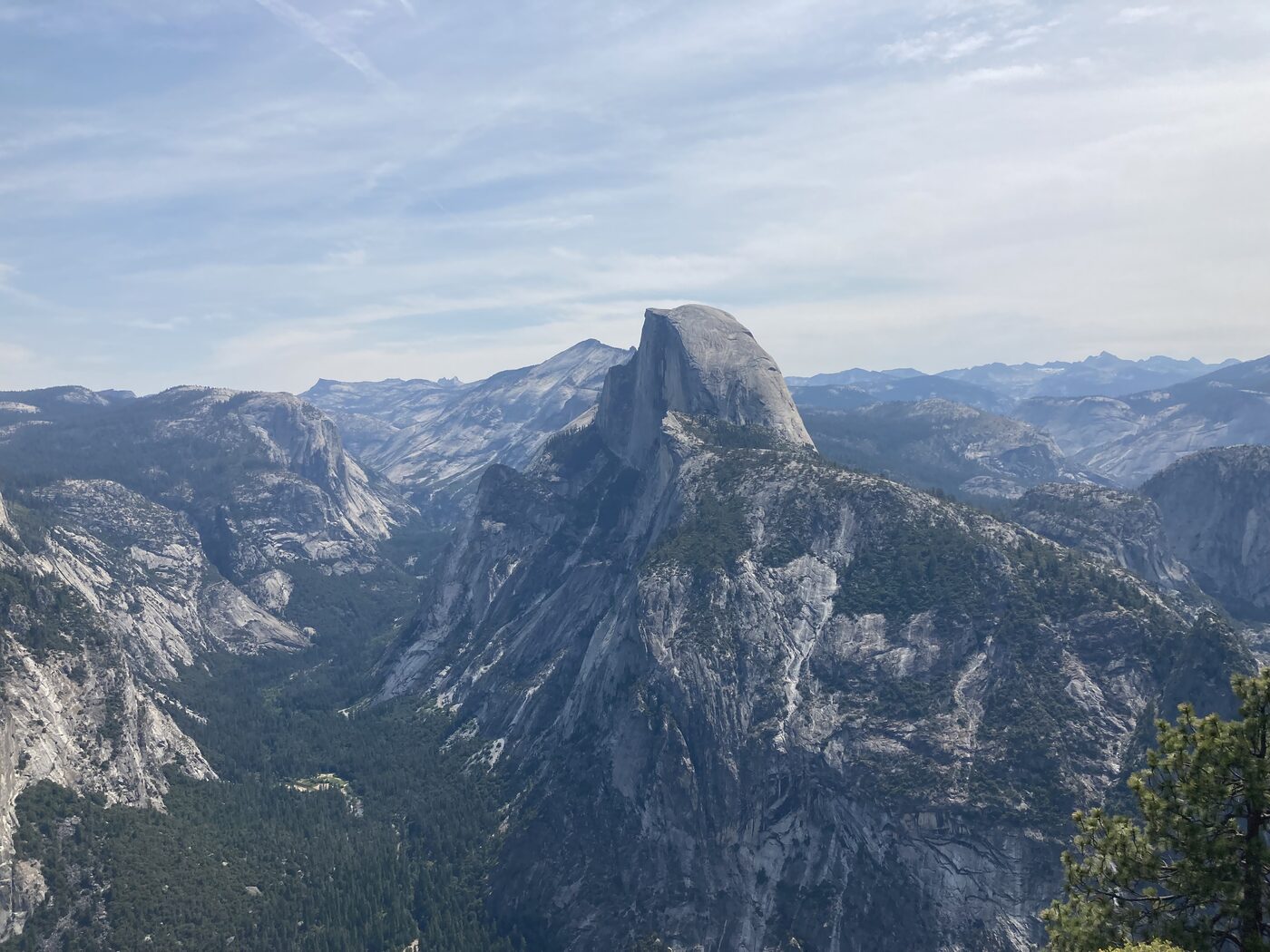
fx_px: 1027
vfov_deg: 49.7
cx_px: 635
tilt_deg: -0.3
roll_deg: +0.2
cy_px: 476
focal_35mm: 28
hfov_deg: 63.4
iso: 25
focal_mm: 3.99
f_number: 1.8
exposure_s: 1/4000
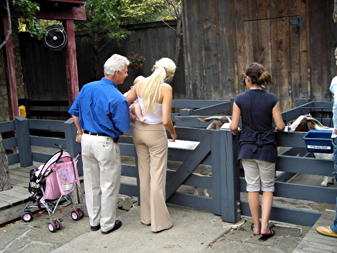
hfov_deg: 45.8
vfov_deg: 35.1
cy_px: 126
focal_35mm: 41
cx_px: 168
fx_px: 399
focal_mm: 6.8
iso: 50
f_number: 3.3
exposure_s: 1/33.3
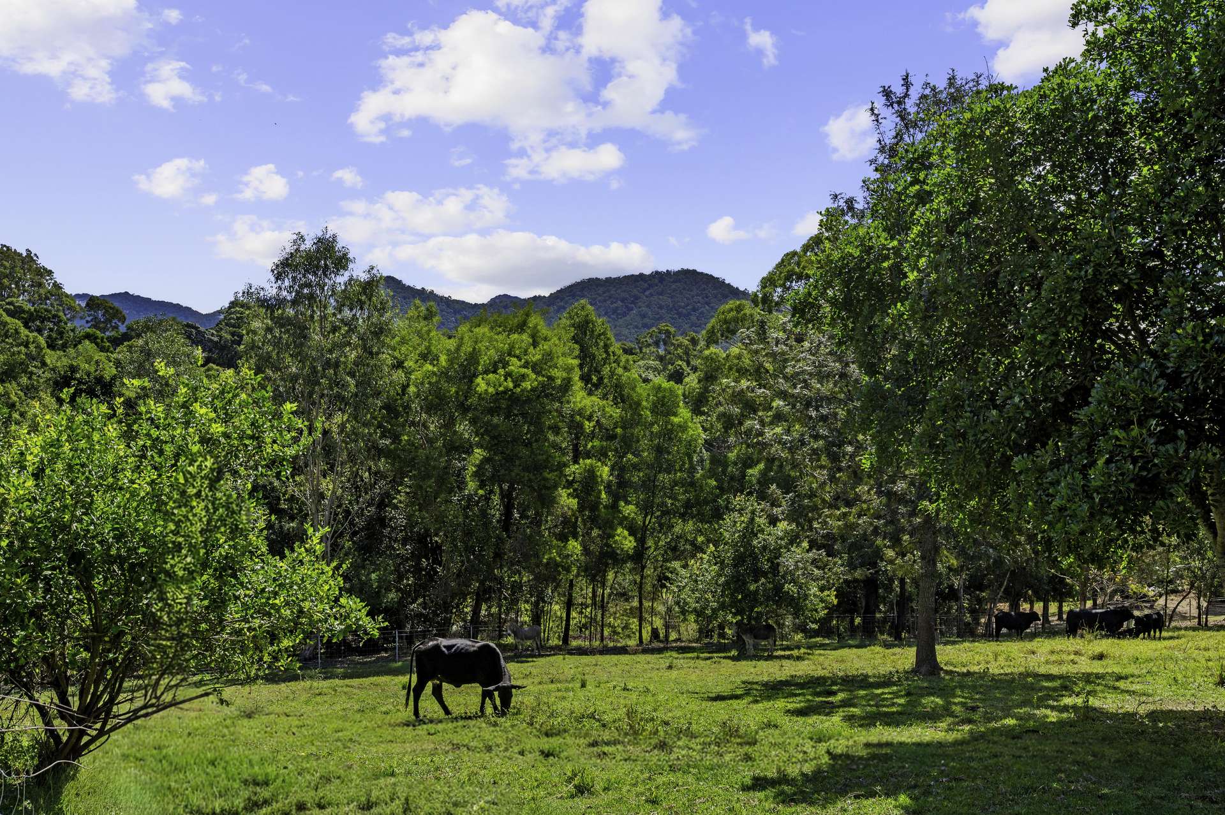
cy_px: 408
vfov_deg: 43.5
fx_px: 1020
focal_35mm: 30
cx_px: 612
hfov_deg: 62.0
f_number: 11
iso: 320
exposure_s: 1/400
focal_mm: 30
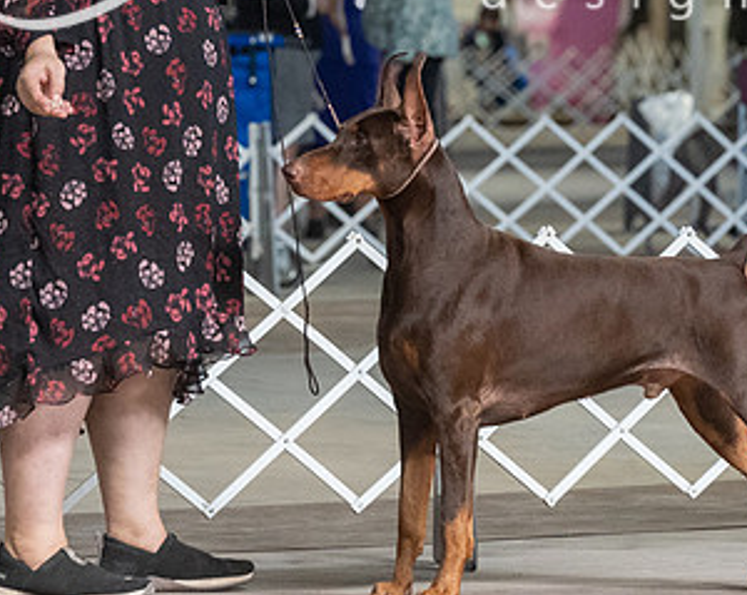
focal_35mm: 326
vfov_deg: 4.7
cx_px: 387
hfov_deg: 5.9
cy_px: 82
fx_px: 7196
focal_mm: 154
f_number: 5
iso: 6400
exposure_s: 1/400
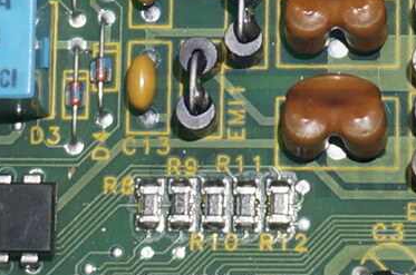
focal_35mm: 246
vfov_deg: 5.5
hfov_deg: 8.3
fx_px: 2840
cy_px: -212
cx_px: 376
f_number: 4.5
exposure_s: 1/60
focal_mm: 25
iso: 100
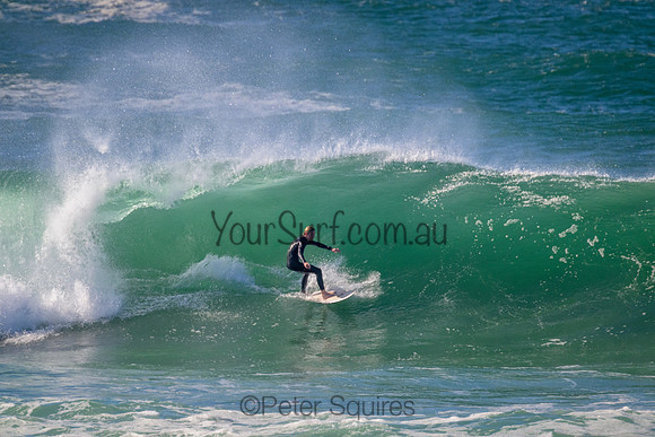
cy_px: 218
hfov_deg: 2.6
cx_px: 328
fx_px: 14558
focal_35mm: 800
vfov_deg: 1.7
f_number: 11
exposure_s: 1/2000
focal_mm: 800
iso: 1800
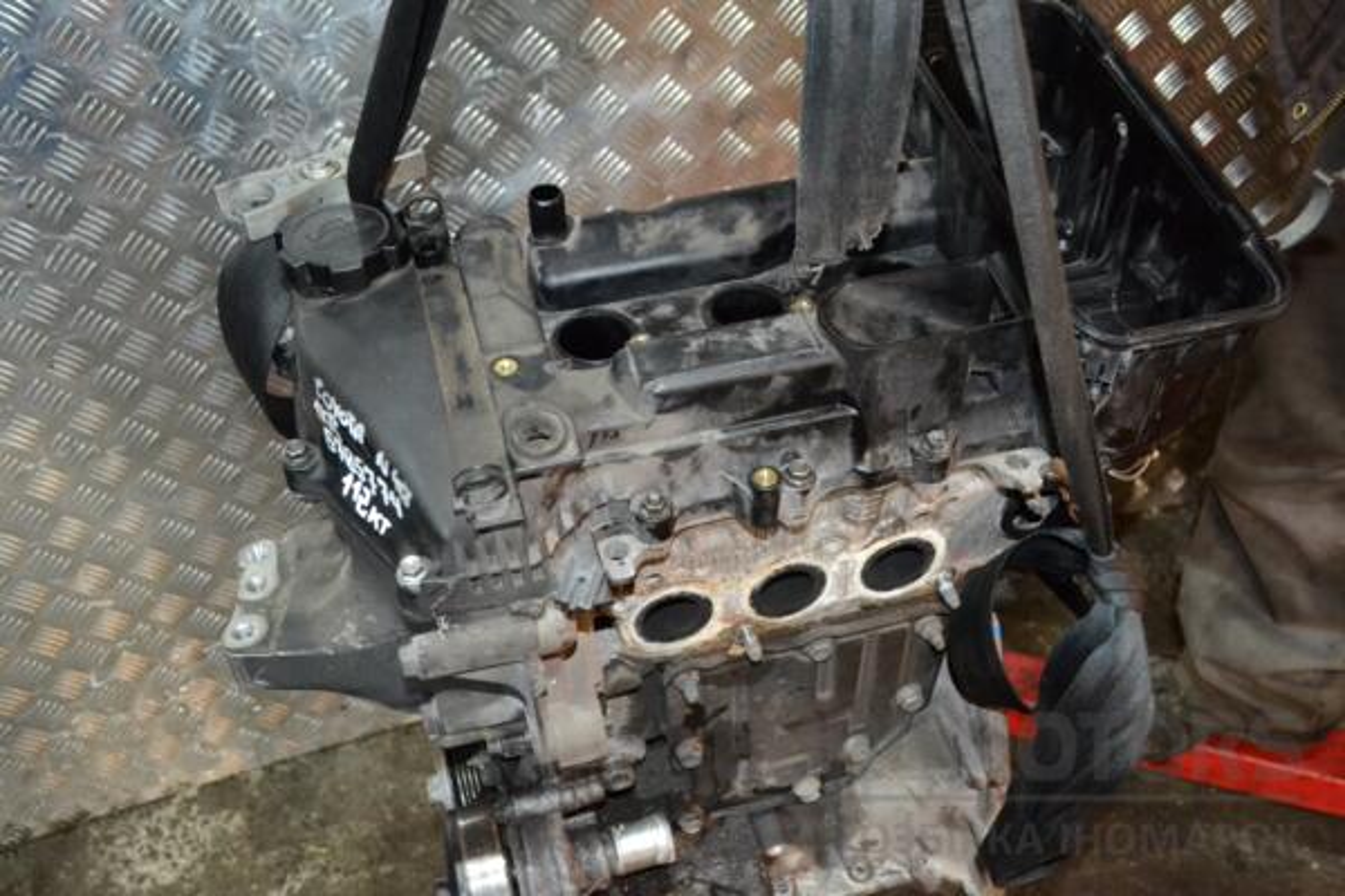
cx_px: 672
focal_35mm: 33
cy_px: 448
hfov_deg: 57.2
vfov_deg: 40.0
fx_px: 1233
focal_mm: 22
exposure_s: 1/60
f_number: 7.1
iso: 3200
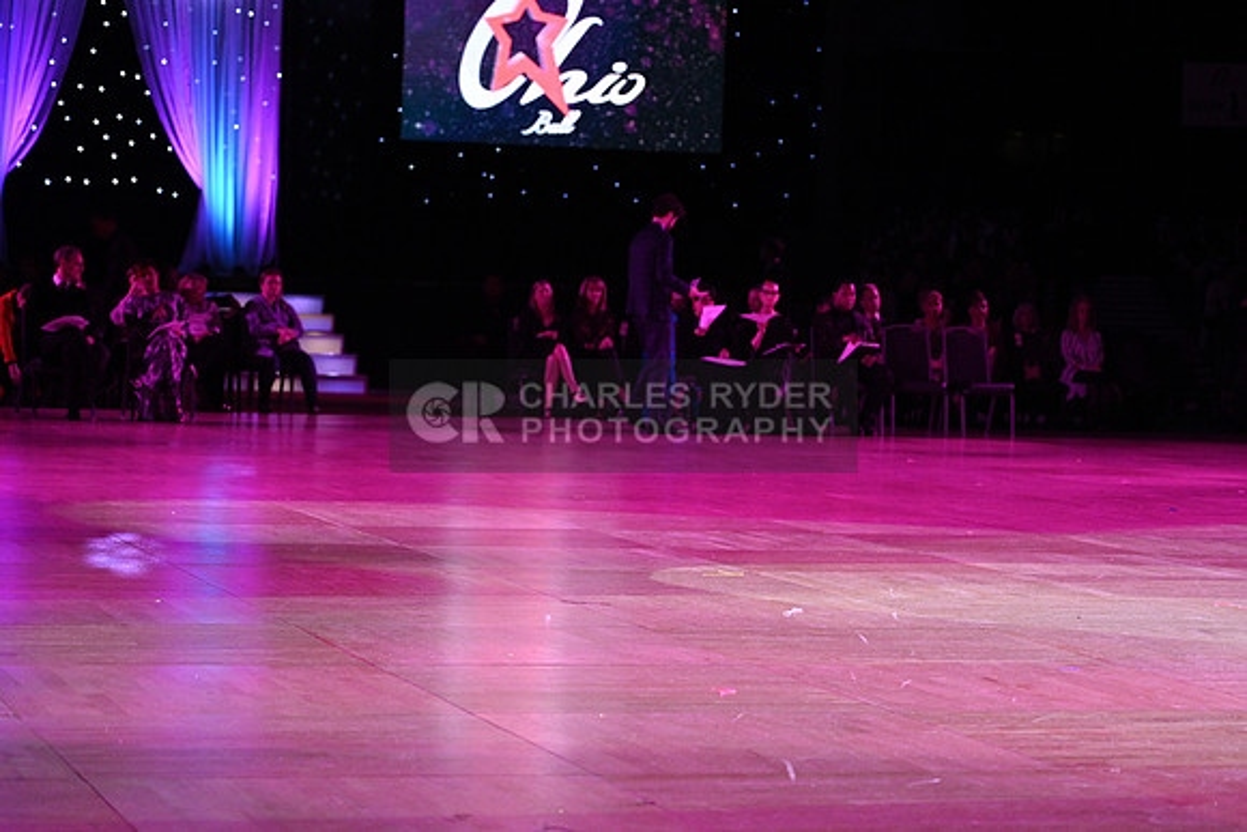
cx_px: 624
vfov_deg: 13.7
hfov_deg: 20.4
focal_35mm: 100
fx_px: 3465
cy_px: 416
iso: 3200
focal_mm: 100
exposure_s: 1/320
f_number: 4.5
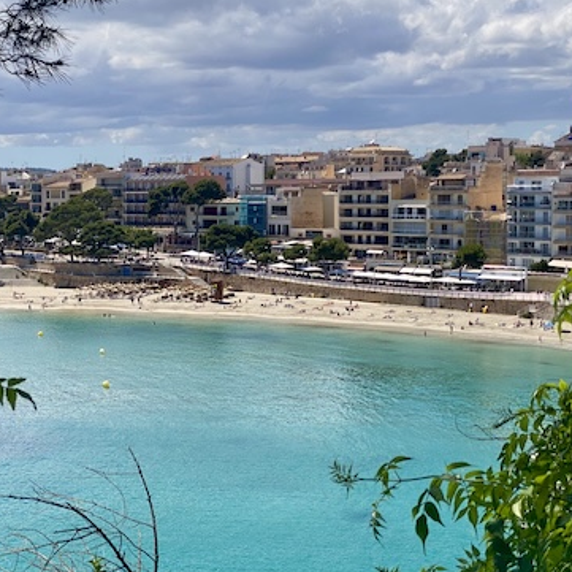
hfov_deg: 24.6
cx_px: 215
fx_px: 1309
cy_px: 248
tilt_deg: -1.8
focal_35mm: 70
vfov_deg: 24.6
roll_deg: +0.3
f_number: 2
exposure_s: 1/2283
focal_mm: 6
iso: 20
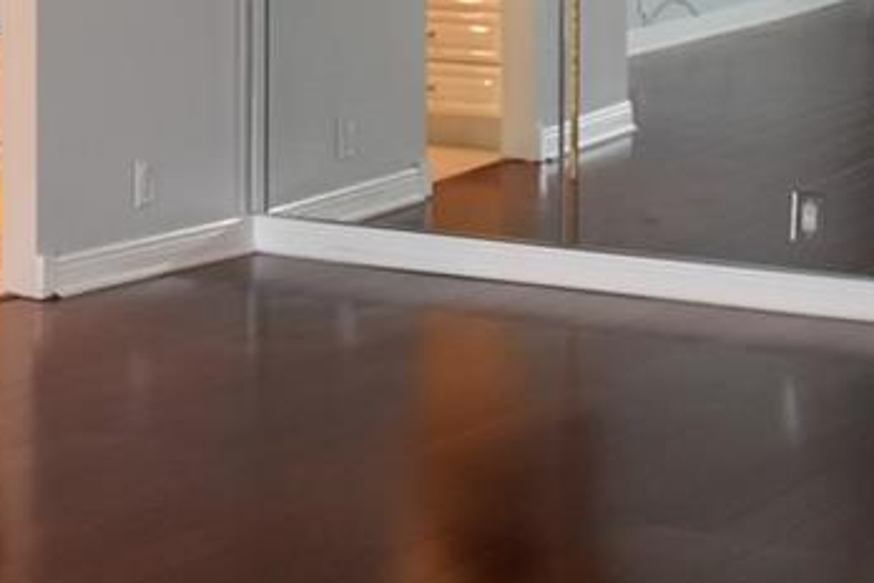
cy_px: -151
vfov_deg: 10.8
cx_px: -319
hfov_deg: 15.6
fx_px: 3010
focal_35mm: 124
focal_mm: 18
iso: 800
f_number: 5
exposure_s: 1/100
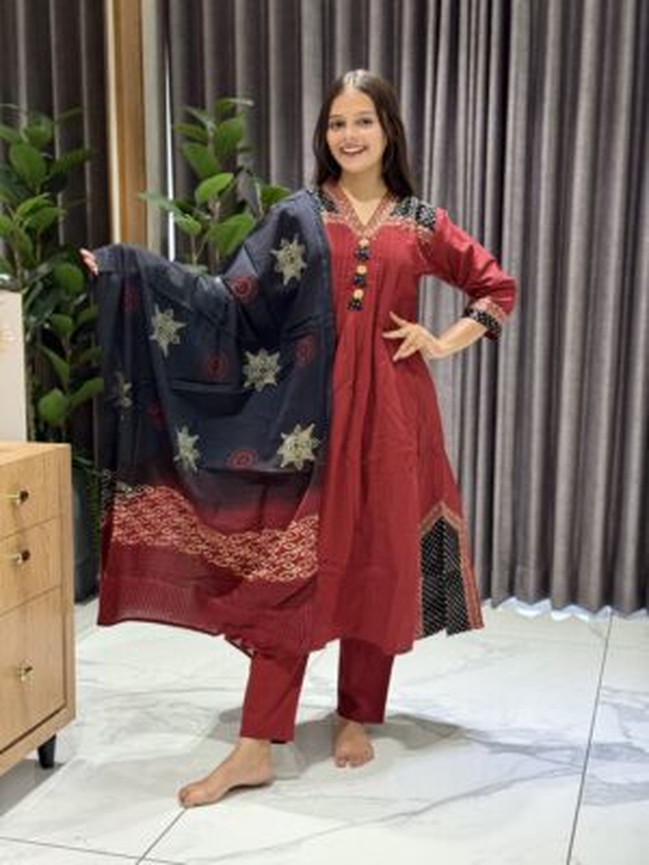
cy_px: 432
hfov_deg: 30.3
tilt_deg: -7.2
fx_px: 1200
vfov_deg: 39.7
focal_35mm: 48
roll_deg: +0.3
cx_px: 324
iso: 200
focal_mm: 6.76
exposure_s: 1/33
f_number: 1.78
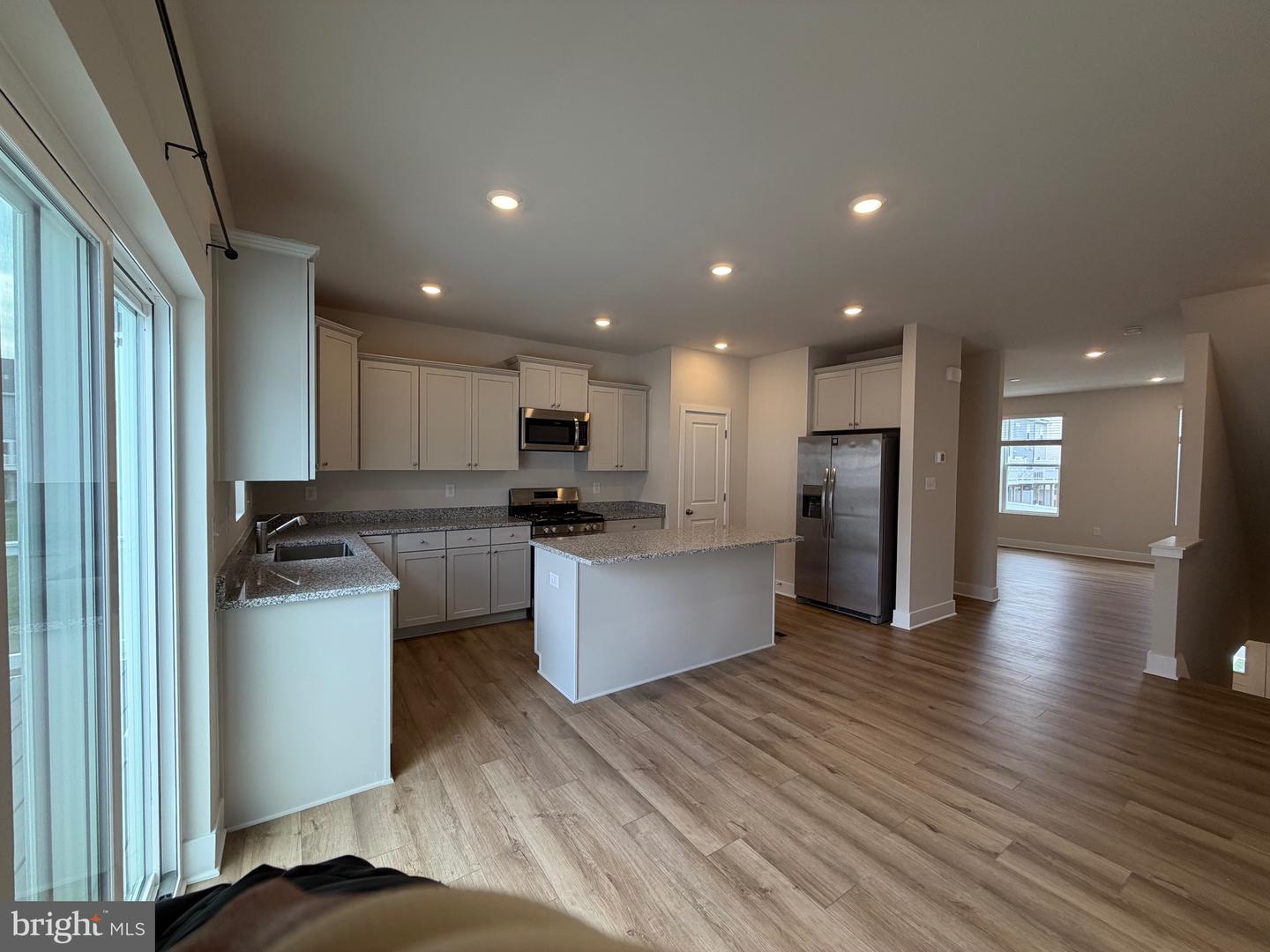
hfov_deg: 102.1
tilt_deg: -1.6
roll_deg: -0.3
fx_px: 514
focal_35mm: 14
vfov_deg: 85.7
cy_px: 476
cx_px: 635
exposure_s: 1/120
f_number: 2.2
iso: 100
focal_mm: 2.22
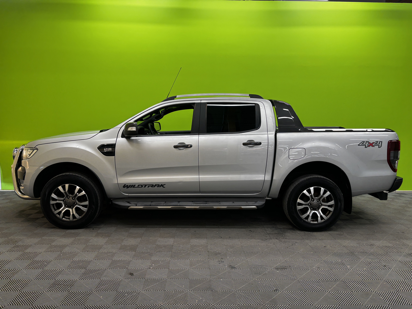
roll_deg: -0.2
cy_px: 154
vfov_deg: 53.1
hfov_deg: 67.3
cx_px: 206
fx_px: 309
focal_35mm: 26
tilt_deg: -5.9
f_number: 1.6
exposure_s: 1/100
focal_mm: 5.96
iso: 64
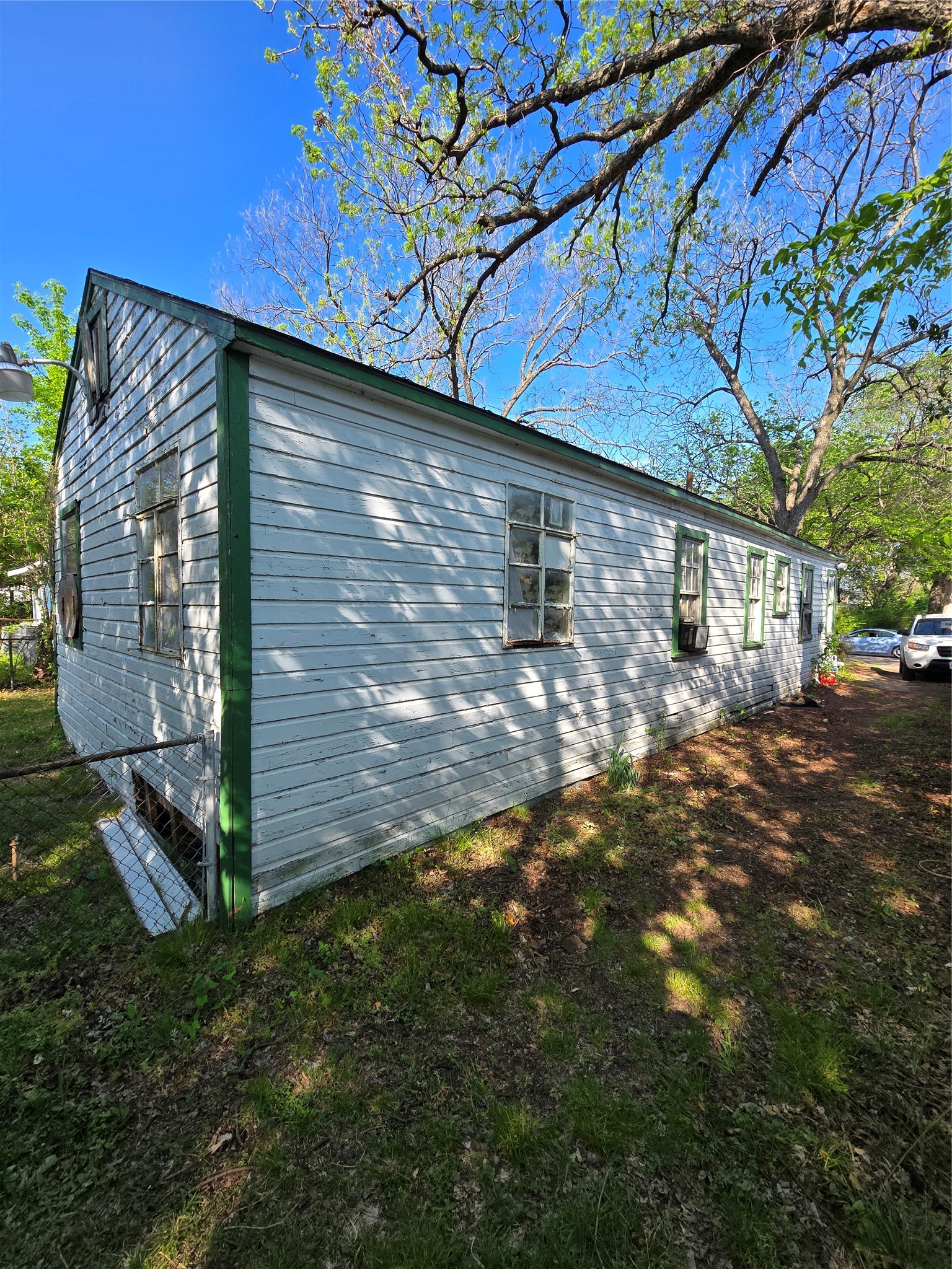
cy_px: 634
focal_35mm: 13
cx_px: 476
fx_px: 477
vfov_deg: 106.2
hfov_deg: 89.9
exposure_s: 1/738
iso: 50
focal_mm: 2.2
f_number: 2.2
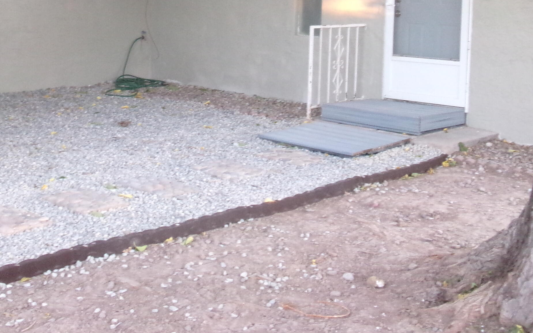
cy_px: 21
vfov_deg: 20.5
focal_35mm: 62
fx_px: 901
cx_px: 193
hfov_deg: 32.8
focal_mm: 6.4
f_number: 4.5
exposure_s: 1/17
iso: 579
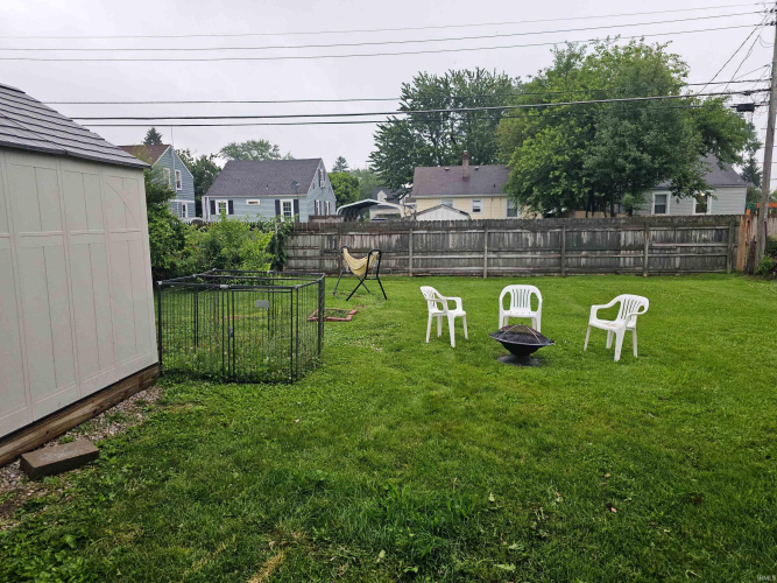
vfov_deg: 58.9
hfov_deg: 73.9
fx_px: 516
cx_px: 388
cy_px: 292
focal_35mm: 23
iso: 160
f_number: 1.7
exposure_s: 1/120
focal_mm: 6.3
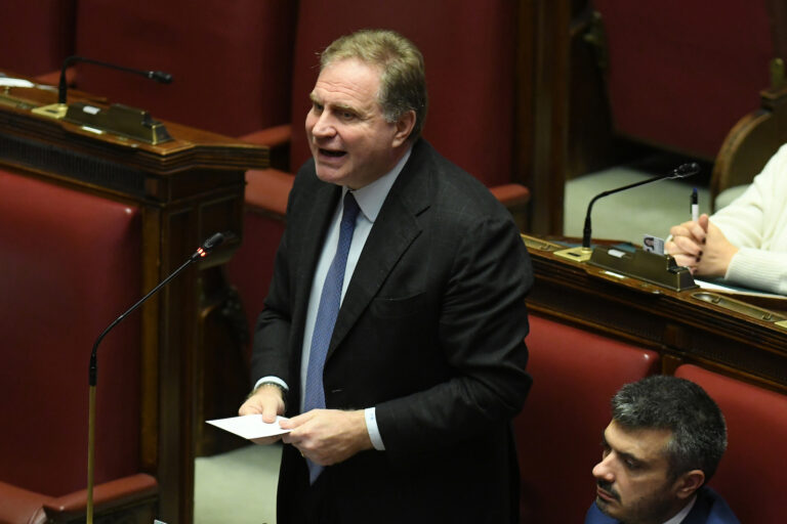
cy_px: 262
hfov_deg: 4.6
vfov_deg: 3.1
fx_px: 9837
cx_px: 394
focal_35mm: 450
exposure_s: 1/200
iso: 4000
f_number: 3.2
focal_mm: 300
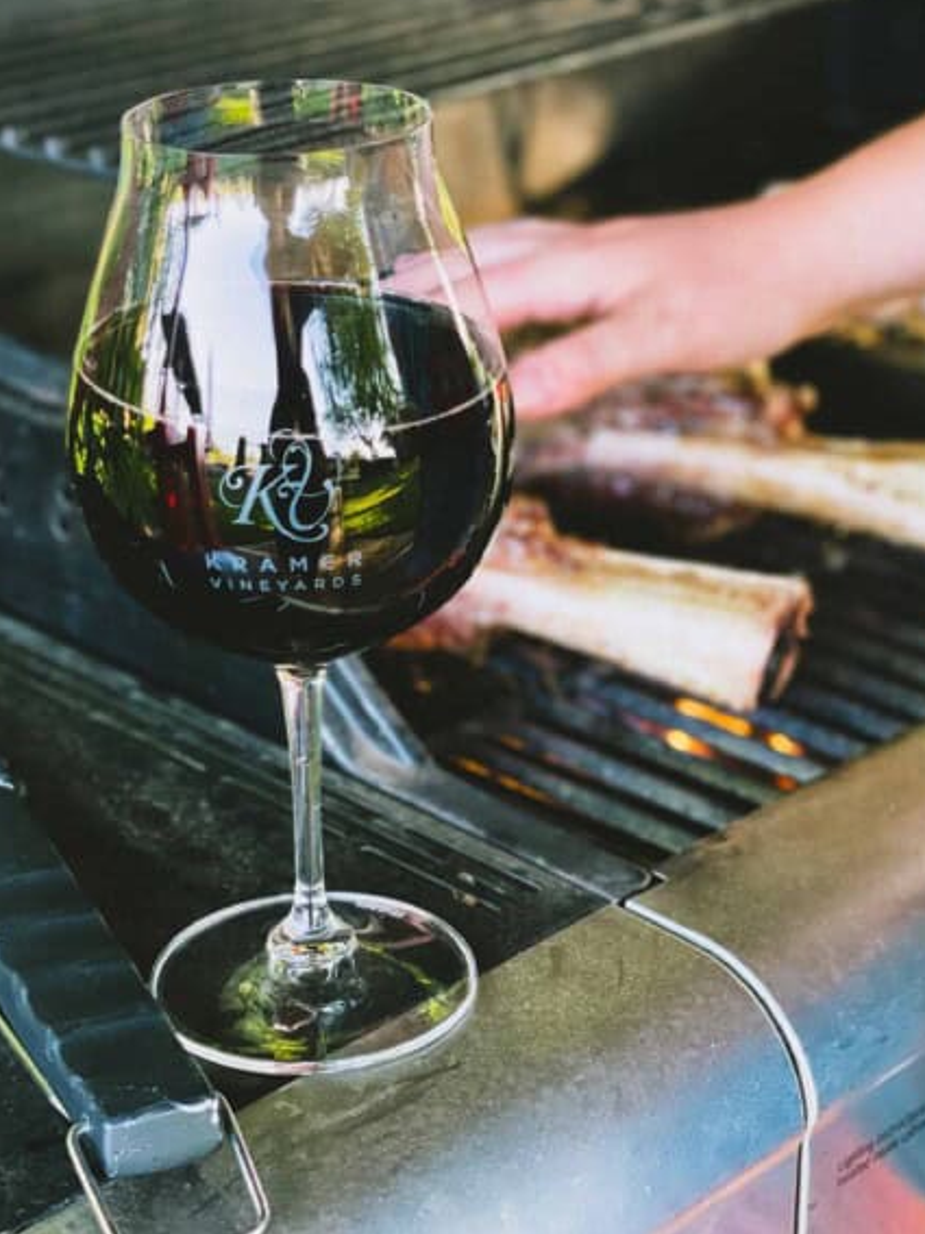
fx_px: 2816
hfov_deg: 18.7
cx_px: 480
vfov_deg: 24.7
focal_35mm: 79
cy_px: 538
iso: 250
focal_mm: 7.5
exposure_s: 1/66
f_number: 2.2
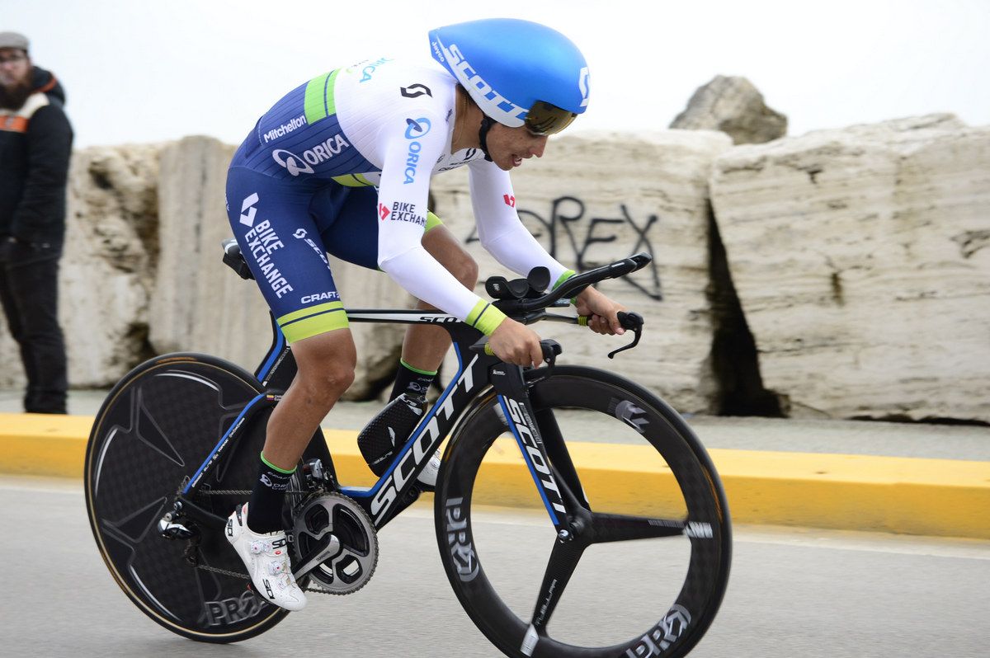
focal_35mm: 70
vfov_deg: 19.4
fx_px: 1923
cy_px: 329
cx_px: 495
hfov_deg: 28.9
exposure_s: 1/800
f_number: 5
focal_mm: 70
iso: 1000
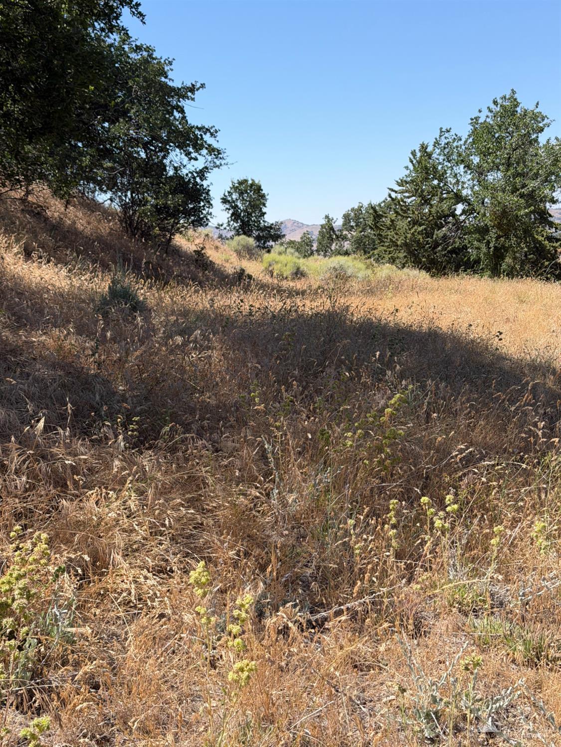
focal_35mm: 48
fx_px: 1037
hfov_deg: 30.3
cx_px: 280
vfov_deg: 39.7
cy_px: 374
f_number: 1.78
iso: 64
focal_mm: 6.76
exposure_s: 1/3096
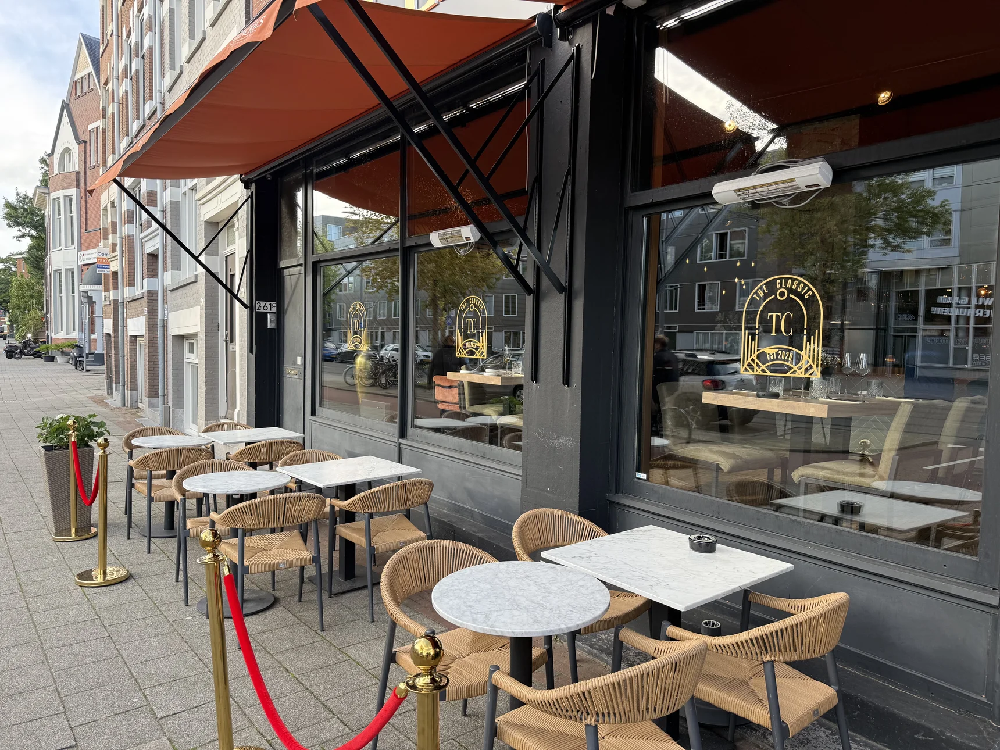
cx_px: 500
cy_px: 375
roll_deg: -1.5
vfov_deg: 56.8
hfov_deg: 71.6
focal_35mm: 24
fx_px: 693
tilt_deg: -2.5
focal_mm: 6.76
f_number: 1.78
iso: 64
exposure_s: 1/228
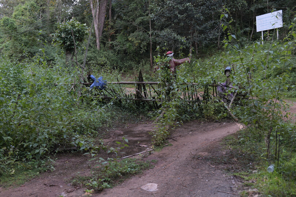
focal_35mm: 40
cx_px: 148
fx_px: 329
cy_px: 98
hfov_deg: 48.5
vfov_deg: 33.4
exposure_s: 1/160
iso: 2200
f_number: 4.5
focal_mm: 40
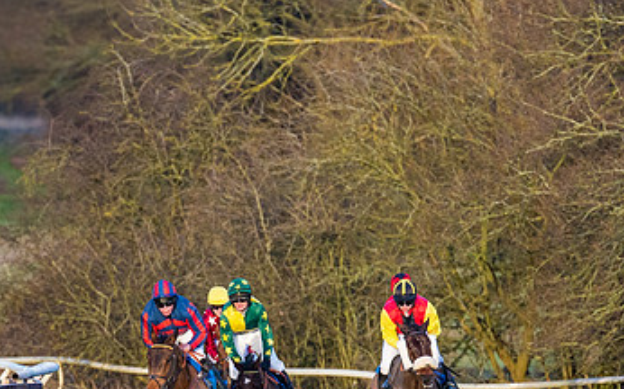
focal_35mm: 769
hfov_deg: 2.7
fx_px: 13073
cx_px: 346
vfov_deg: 1.7
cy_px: 330
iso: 800
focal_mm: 300
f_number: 4
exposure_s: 1/1250
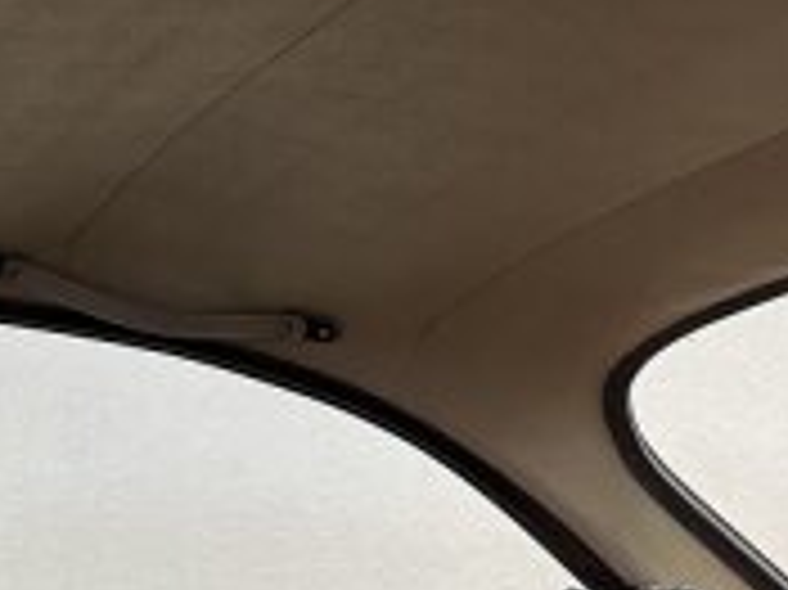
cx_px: -338
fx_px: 2002
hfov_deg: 19.8
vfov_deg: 16.6
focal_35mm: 88
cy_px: 99
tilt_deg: +14.9
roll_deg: -1.0
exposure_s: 1/83
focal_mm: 6.86
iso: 250
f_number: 1.78
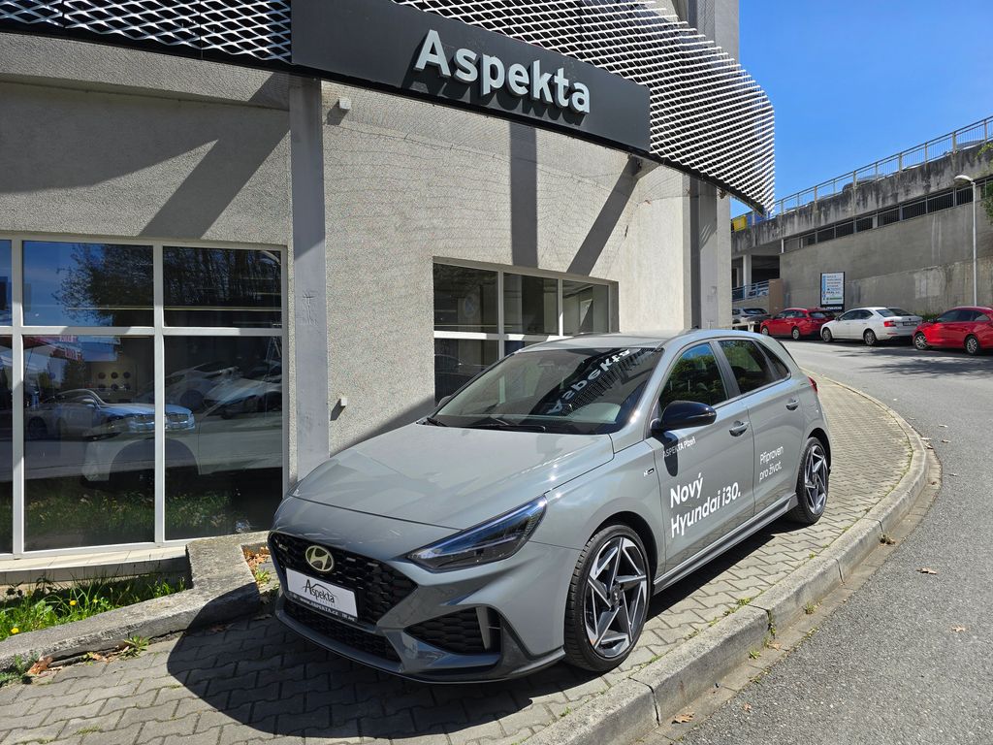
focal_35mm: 23
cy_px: 372
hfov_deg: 73.9
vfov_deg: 58.9
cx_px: 496
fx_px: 660
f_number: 1.7
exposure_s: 1/560
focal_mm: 6.3
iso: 12
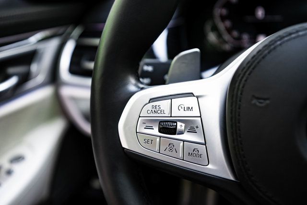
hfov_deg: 50.7
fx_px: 324
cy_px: 102
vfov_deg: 35.1
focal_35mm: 38
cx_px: 154
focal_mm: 38
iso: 800
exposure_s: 1/250
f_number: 2.8
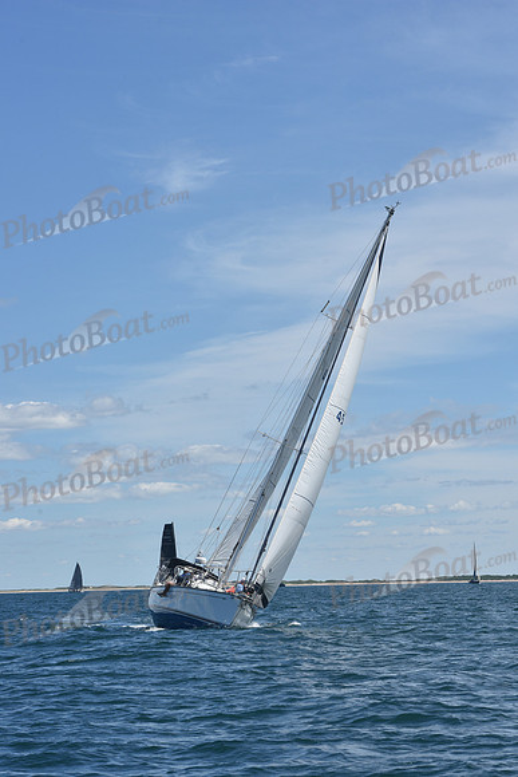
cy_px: 388
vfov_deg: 20.8
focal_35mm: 98
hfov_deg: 14.0
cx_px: 259
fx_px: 2114
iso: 250
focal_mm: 98
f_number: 11
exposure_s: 1/800
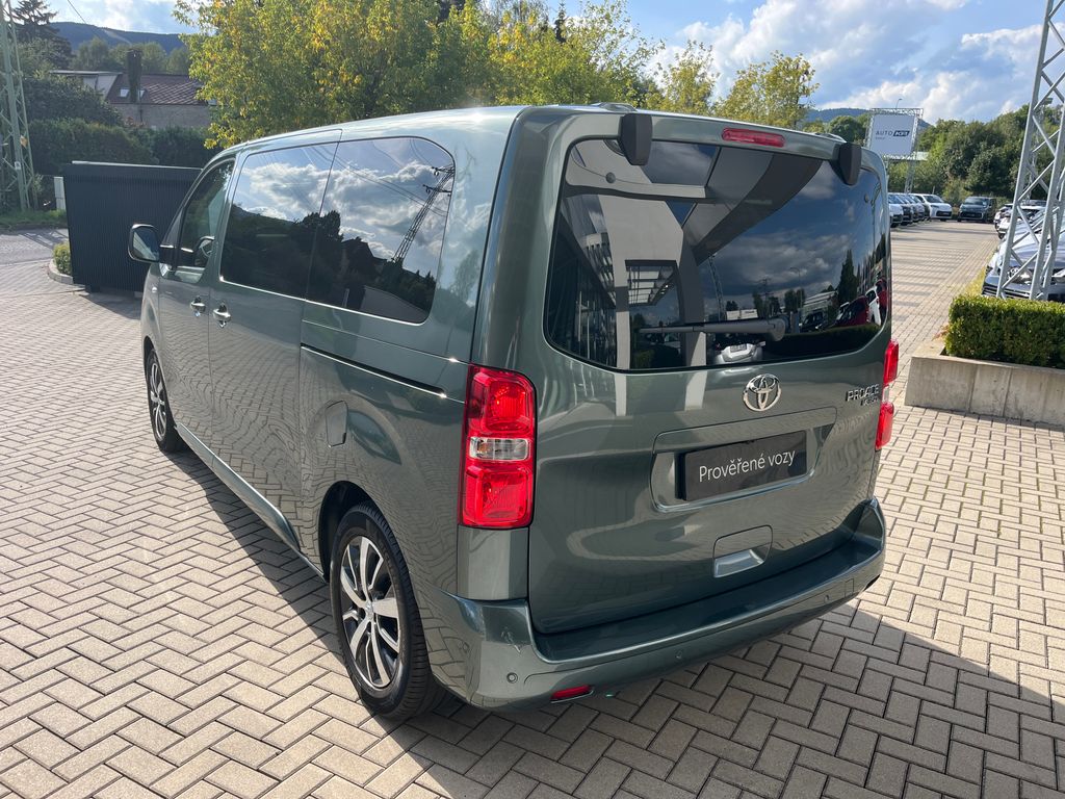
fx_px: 800
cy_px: 400
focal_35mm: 26
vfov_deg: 53.1
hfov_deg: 67.3
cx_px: 532
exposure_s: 1/1647
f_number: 1.6
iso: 50
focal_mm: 5.1
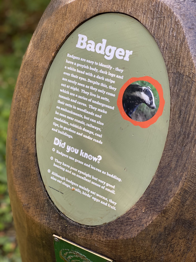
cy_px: 131
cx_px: 98
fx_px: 393
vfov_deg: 36.8
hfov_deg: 28.0
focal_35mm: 52
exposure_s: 1/122
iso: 32
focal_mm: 6
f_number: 2
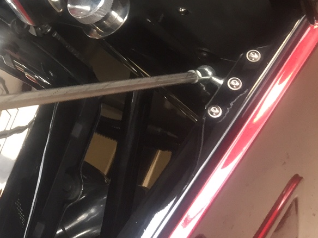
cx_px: -69
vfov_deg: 17.1
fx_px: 744
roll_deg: +37.4
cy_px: -76
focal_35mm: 81
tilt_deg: -43.2
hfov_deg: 22.2
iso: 80
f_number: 2.2
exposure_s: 1/30
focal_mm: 4.15
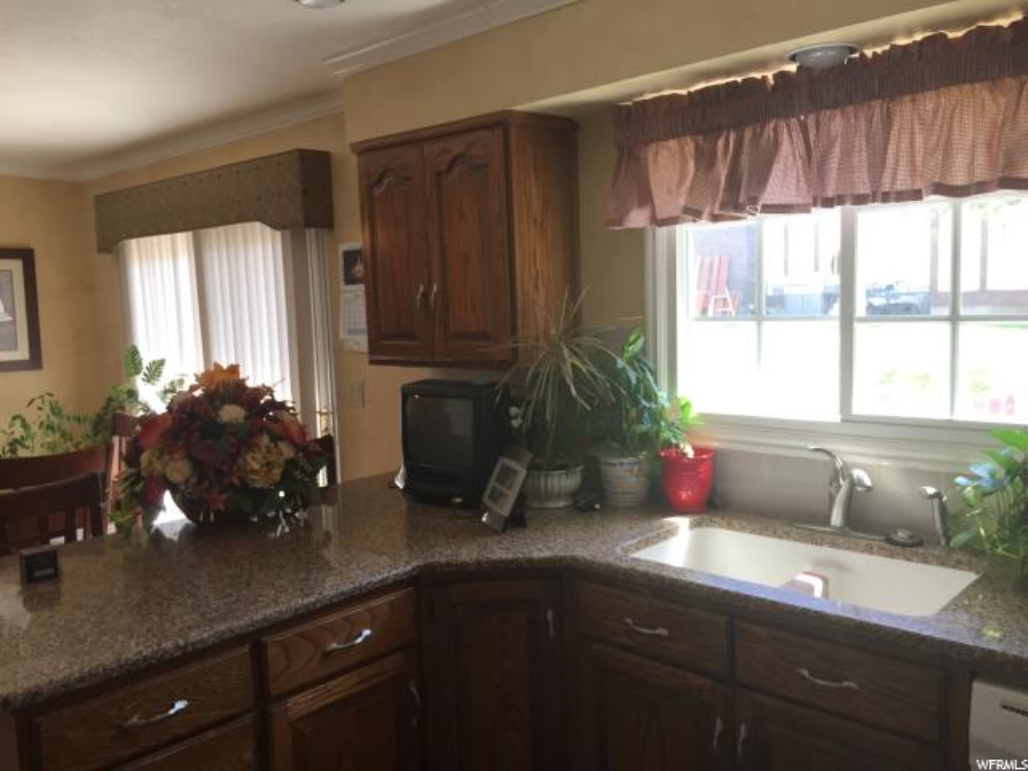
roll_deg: +2.6
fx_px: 861
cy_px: 386
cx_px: 514
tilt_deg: -5.3
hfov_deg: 61.7
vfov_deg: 48.2
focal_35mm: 29
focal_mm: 4.15
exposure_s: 1/40
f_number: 2.2
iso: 32
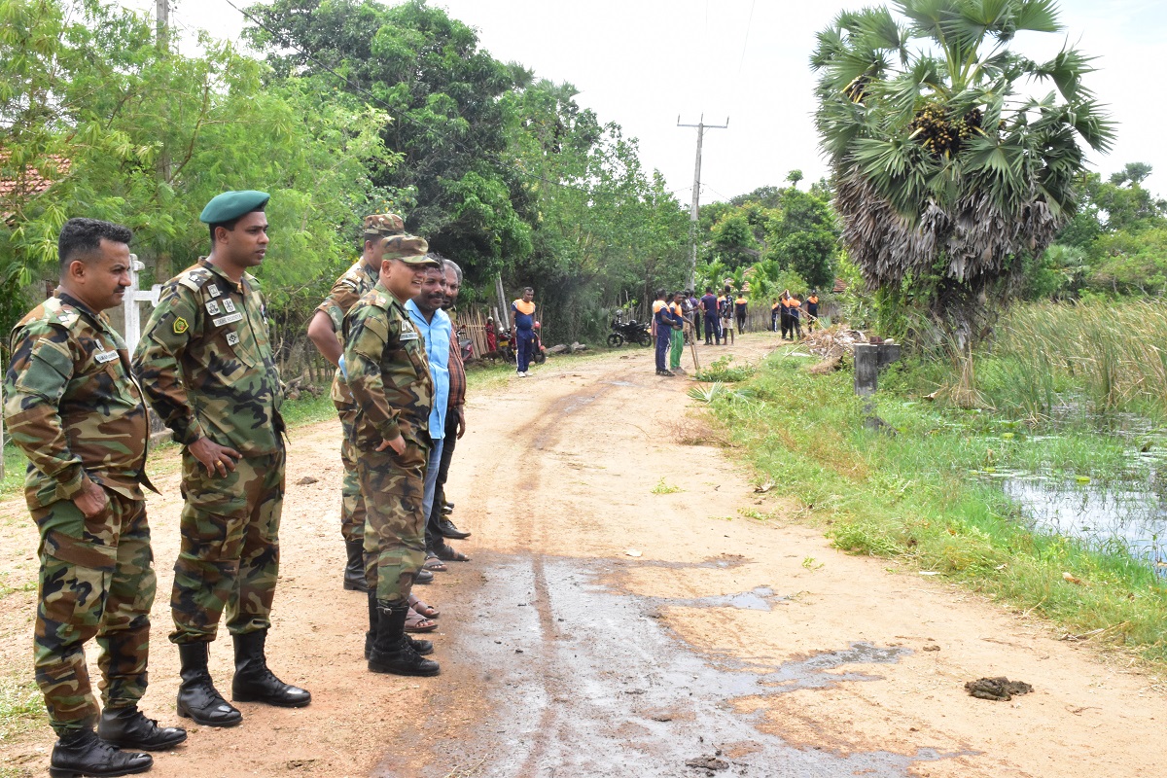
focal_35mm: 45
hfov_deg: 43.6
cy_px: 389
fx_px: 1459
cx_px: 584
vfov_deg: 29.9
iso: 2000
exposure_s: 1/200
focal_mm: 30
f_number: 25
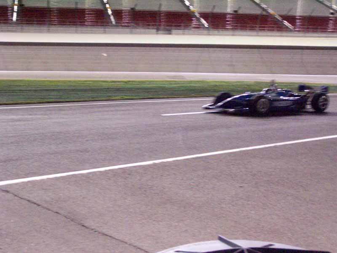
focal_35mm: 59
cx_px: 168
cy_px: 126
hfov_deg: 32.7
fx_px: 574
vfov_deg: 24.8
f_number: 3.2
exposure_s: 1/60
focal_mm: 9.8
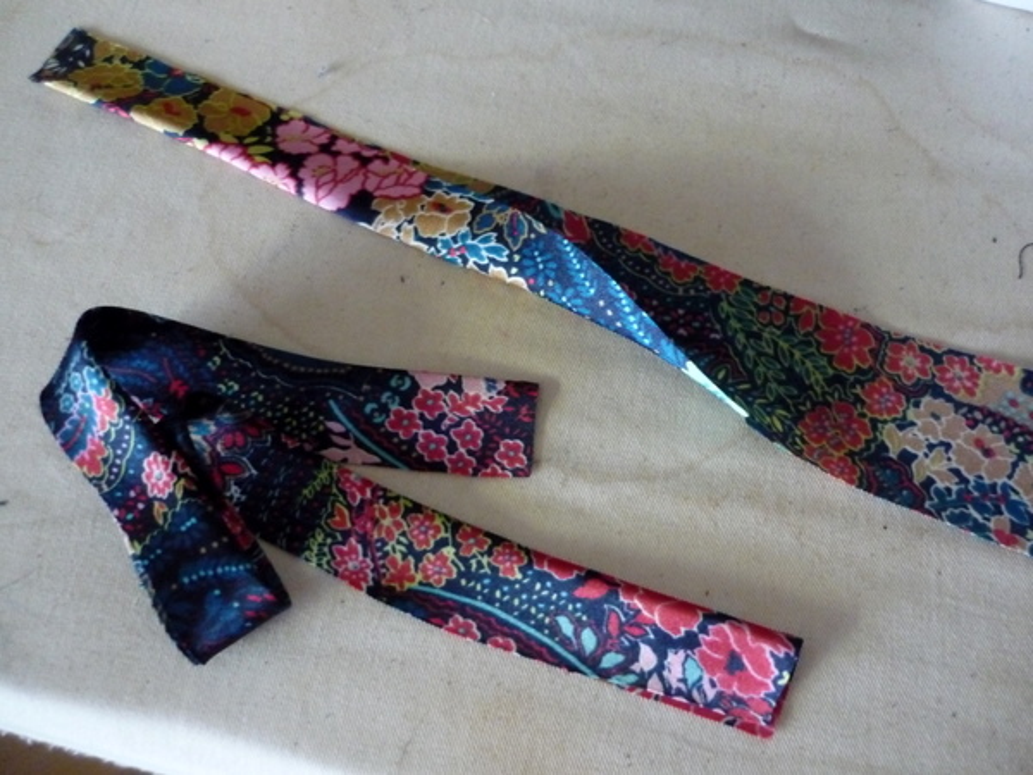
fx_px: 985
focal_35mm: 33
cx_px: 516
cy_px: 388
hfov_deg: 55.4
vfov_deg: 42.9
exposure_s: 1/20
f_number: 2.8
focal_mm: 5.5
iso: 800
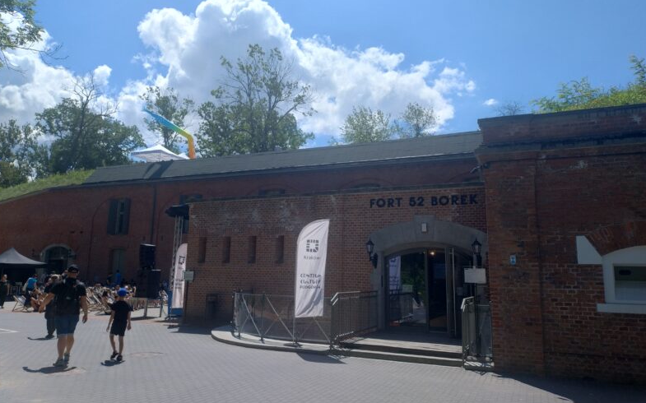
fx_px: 475
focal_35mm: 27
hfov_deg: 68.4
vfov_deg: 46.0
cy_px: 191
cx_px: 318
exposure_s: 1/997
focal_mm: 4.71
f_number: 1.7
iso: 100
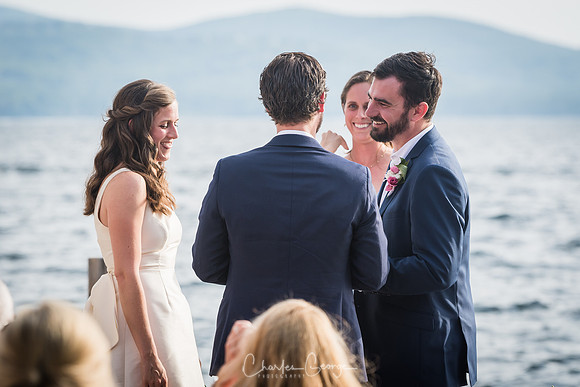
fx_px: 3263
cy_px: 194
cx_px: 290
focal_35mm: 202
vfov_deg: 6.8
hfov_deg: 10.2
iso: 200
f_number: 4
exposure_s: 1/800
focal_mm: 135
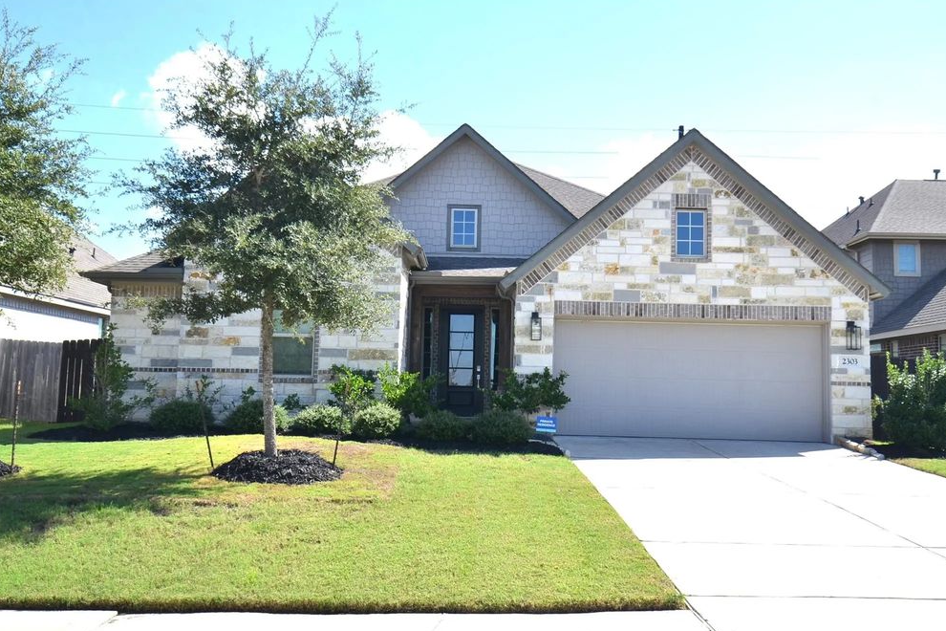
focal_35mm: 33
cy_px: 316
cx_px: 486
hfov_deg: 57.9
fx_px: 854
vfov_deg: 40.5
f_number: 10
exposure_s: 1/400
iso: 320
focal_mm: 21
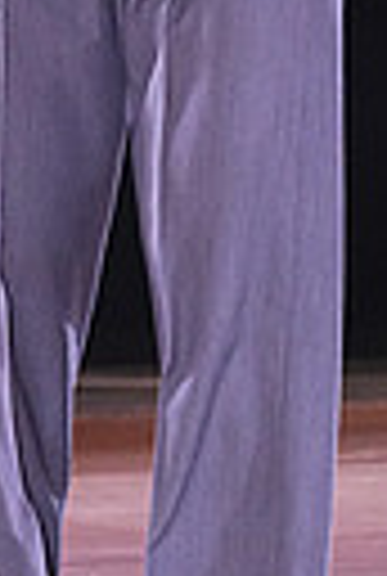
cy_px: -328
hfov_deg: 2.3
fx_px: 9799
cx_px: 169
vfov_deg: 3.4
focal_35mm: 611
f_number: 5
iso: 6400
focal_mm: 135
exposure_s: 1/320
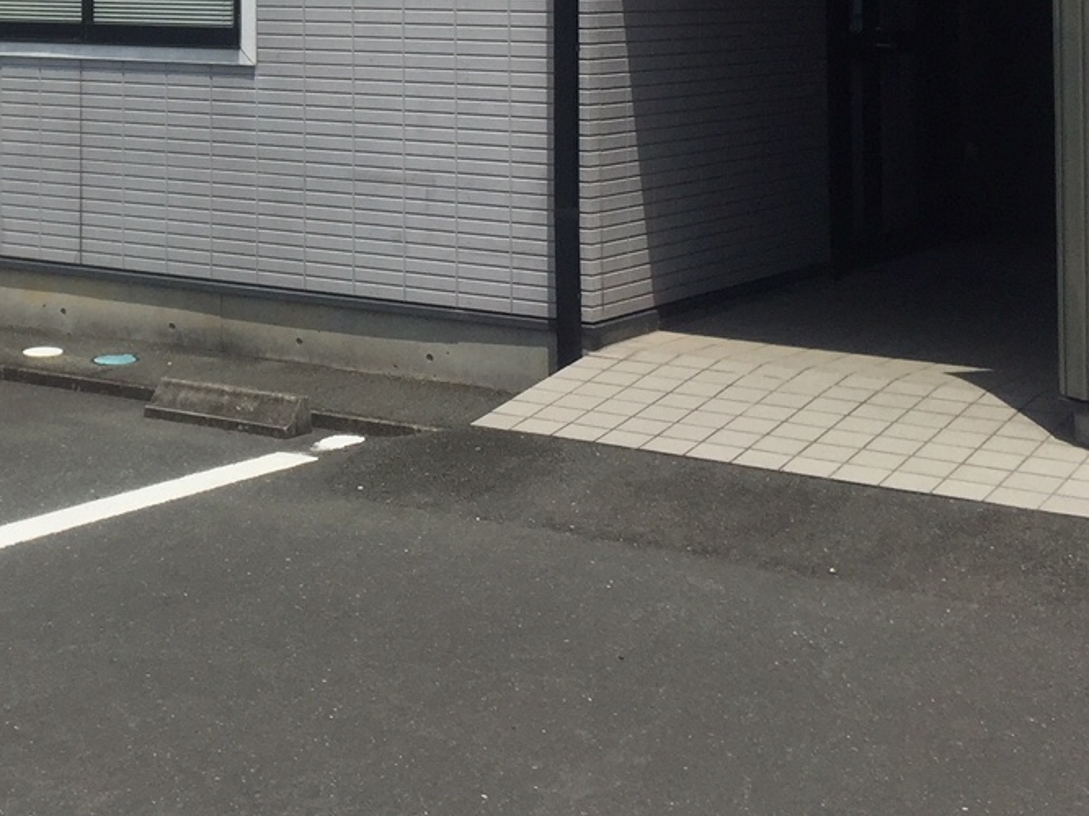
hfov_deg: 26.1
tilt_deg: +1.7
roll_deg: -2.1
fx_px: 2233
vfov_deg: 19.6
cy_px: -126
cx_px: 15
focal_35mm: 71
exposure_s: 1/4405
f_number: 2.2
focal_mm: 4.15
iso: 32
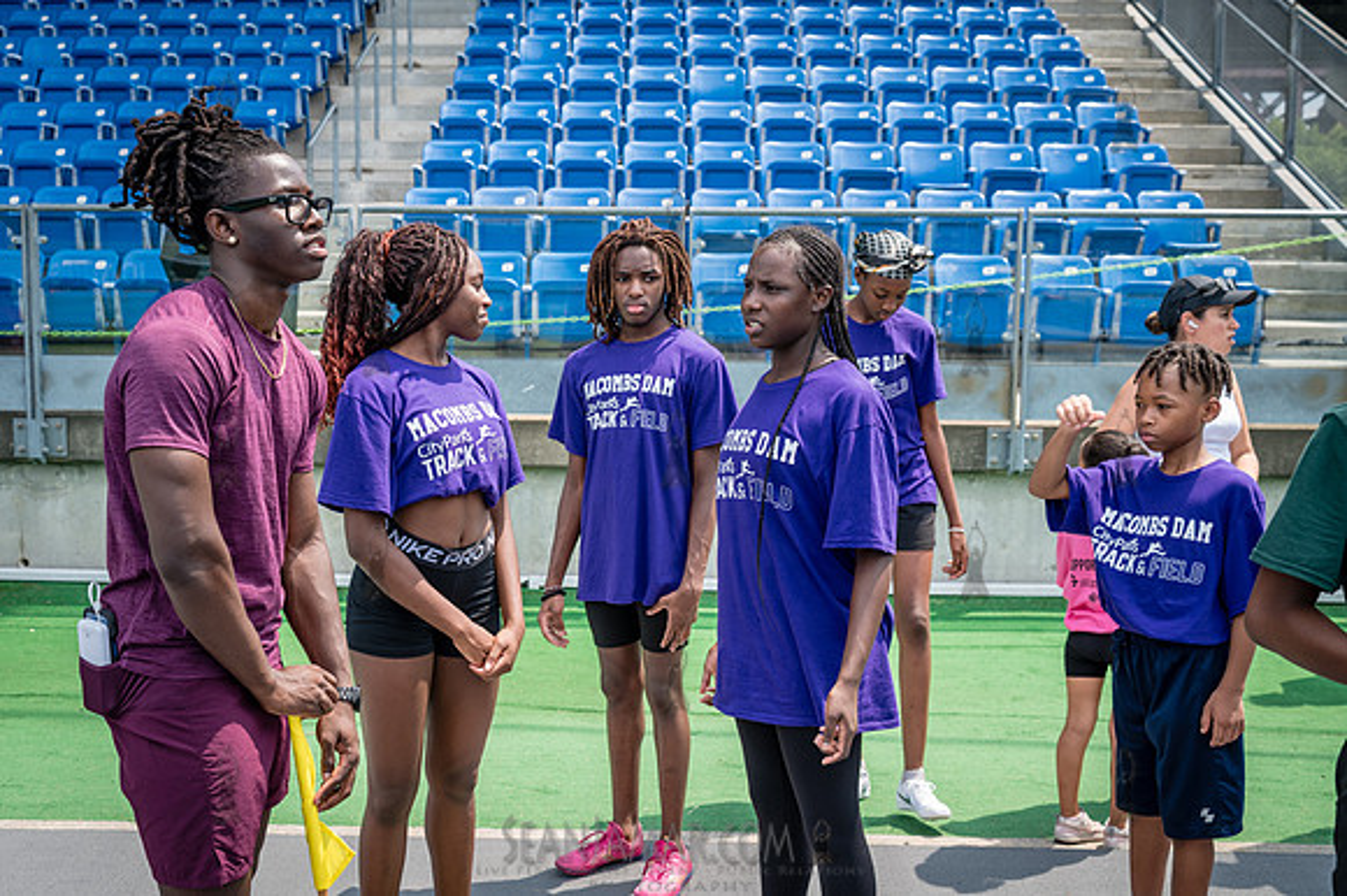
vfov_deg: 33.4
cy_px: 424
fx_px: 1493
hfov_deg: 48.5
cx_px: 602
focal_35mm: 40
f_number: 5
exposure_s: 1/250
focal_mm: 36
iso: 100
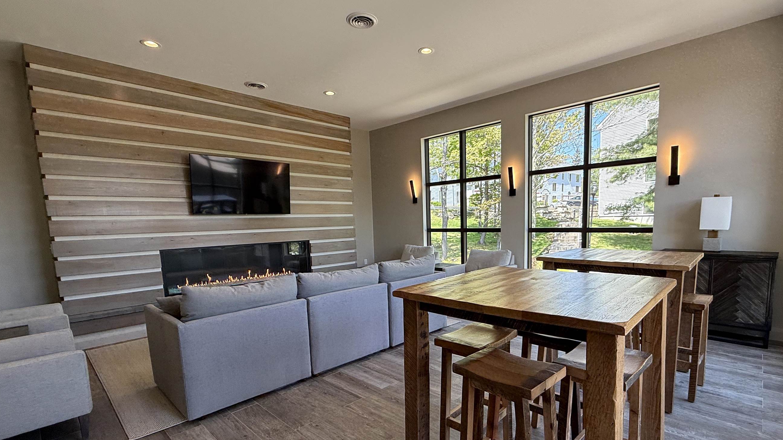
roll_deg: +1.6
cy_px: 264
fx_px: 374
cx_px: 424
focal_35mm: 18
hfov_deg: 92.5
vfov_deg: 60.5
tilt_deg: -6.3
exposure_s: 1/162
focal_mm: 2.22
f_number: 2.2
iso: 64
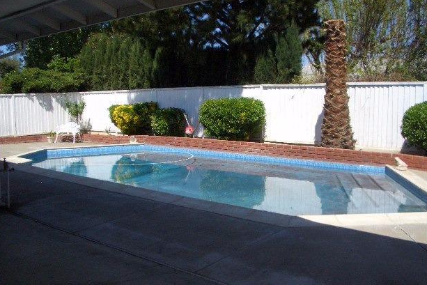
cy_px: 151
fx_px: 451
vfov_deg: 35.1
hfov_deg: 50.7
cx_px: 221
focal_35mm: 38
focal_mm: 5.8
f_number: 4.3
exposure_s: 1/2000
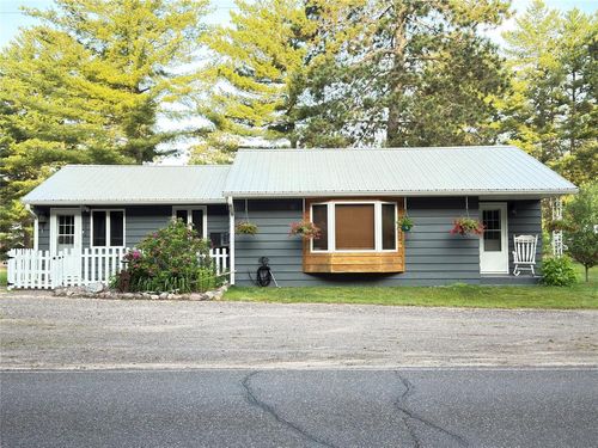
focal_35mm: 36
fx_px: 622
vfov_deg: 39.7
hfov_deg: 51.4
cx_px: 299
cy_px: 224
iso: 160
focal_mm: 6.76
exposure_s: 1/229
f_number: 1.78
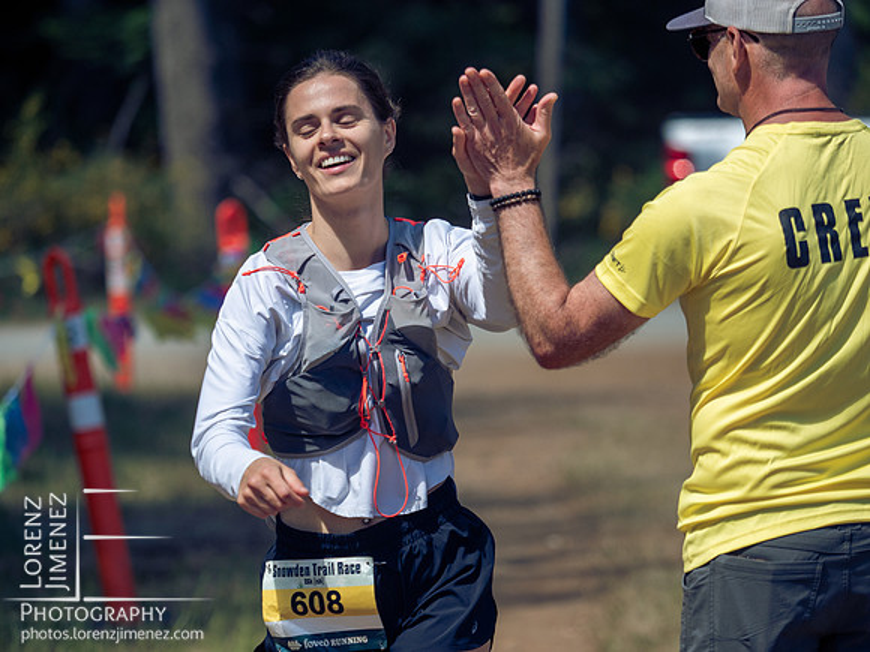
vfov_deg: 5.7
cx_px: 435
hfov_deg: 7.6
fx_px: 6535
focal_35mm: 260
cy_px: 326
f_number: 2.8
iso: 200
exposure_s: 1/2000
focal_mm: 130
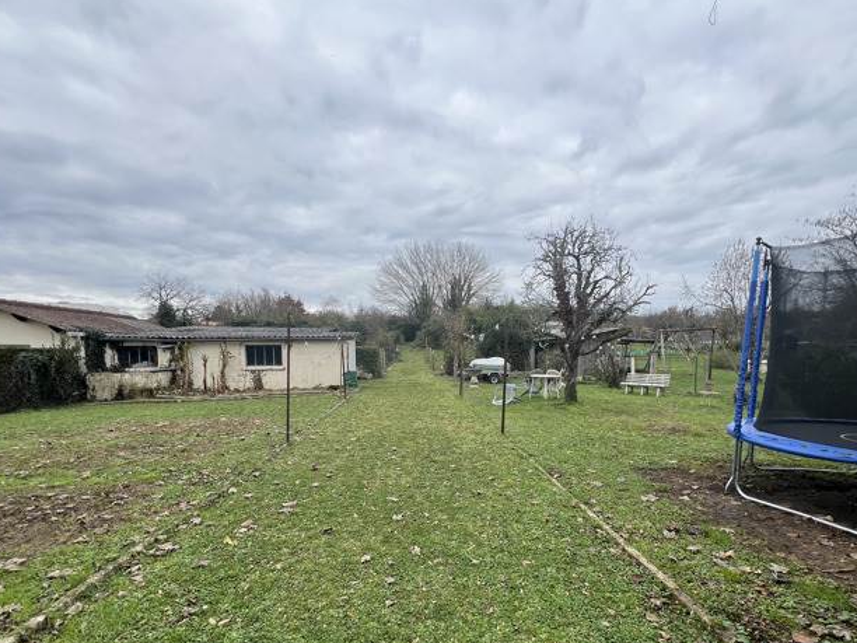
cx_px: 476
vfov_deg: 73.8
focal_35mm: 17
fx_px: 421
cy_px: 389
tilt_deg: -5.4
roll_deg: +0.1
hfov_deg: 90.7
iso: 32
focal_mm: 1.57
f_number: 1.8
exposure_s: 1/388
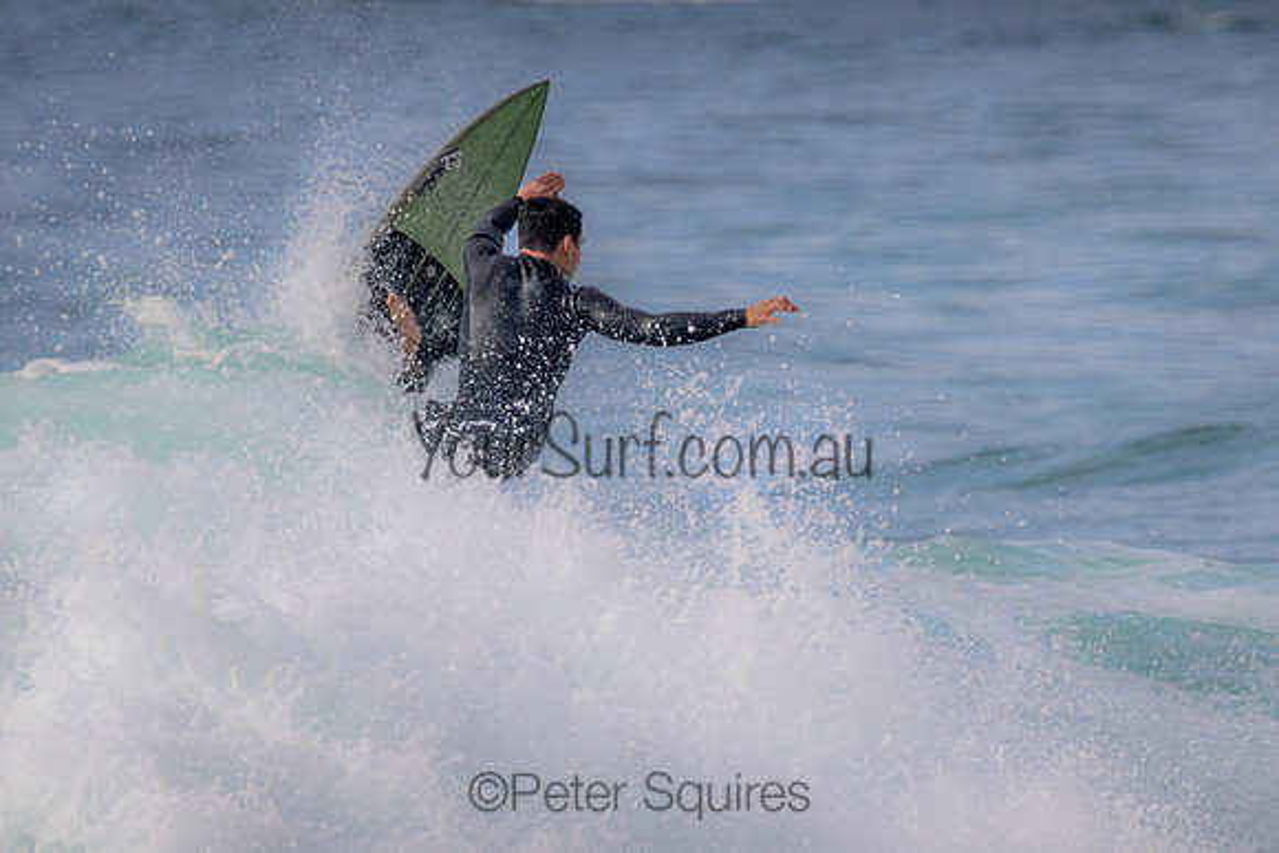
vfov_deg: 1.3
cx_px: 797
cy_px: 461
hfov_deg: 1.9
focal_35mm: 1072
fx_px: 38100
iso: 1250
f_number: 11
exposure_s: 1/2000
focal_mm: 800
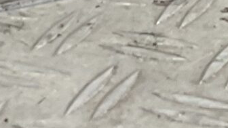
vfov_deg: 4.6
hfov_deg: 8.8
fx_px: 1457
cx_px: 288
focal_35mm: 241
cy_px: -397
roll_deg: +1.0
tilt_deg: -10.3
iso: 50
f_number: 1.8
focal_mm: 3
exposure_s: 1/120
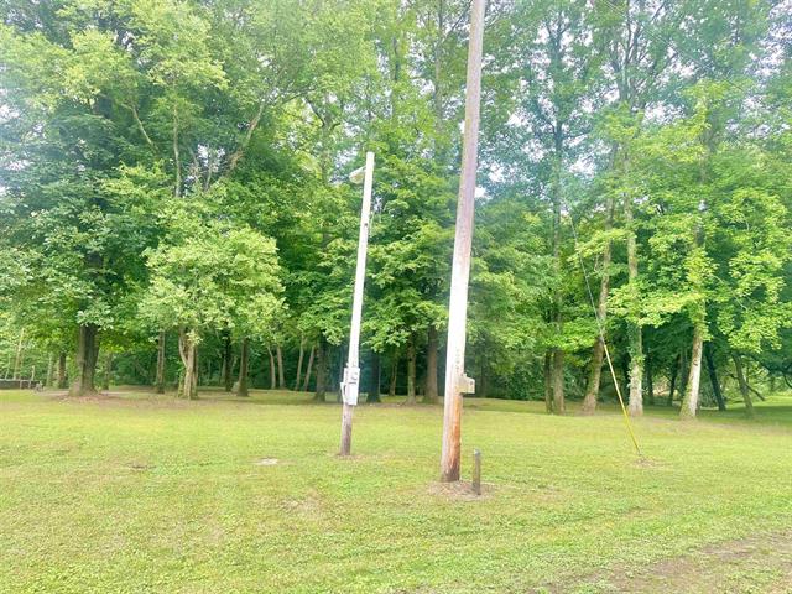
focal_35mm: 24
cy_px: 297
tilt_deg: +7.8
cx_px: 396
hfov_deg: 71.6
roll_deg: -1.6
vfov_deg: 56.8
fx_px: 549
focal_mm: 6.86
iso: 64
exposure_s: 1/161
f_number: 1.78
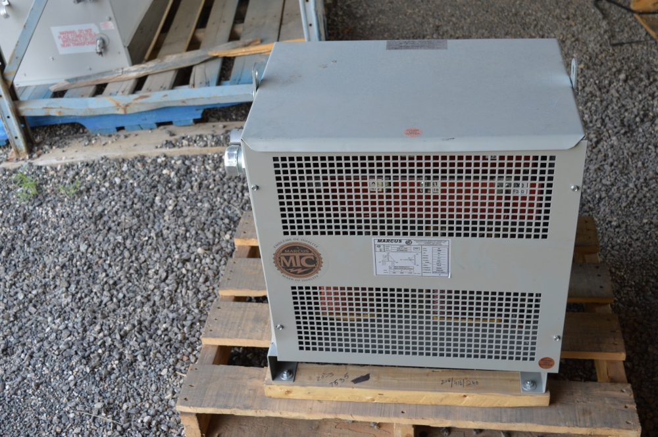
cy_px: 218
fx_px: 822
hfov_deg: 43.6
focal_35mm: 45
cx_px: 329
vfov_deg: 29.8
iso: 400
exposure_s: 1/100
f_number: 5
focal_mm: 30
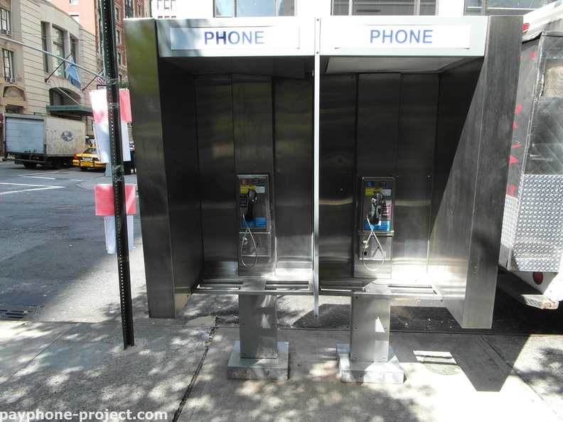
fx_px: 374
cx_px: 282
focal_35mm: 23
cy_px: 211
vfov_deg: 58.9
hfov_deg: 73.9
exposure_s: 1/180
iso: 100
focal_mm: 4.1
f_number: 4
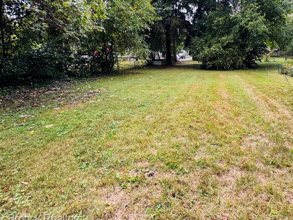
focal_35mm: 20
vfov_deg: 63.8
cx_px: 192
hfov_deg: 79.4
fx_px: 169
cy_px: 69
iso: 80
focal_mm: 2.22
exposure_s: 1/99
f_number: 2.2
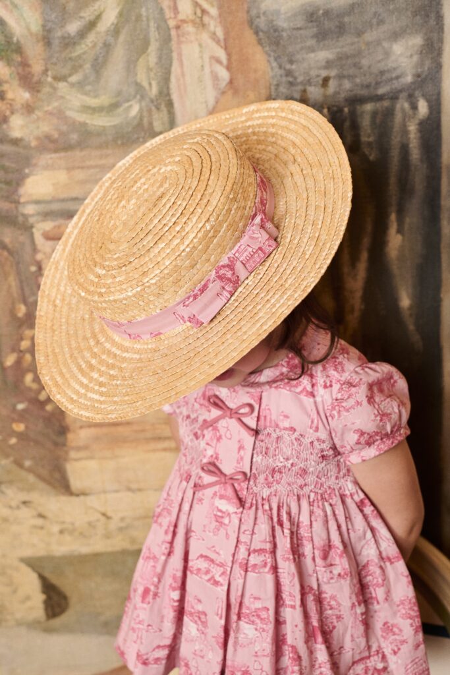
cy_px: 338
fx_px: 937
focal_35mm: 50
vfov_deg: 39.6
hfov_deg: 27.0
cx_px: 225
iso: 800
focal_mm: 50
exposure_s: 1/60
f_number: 5.6
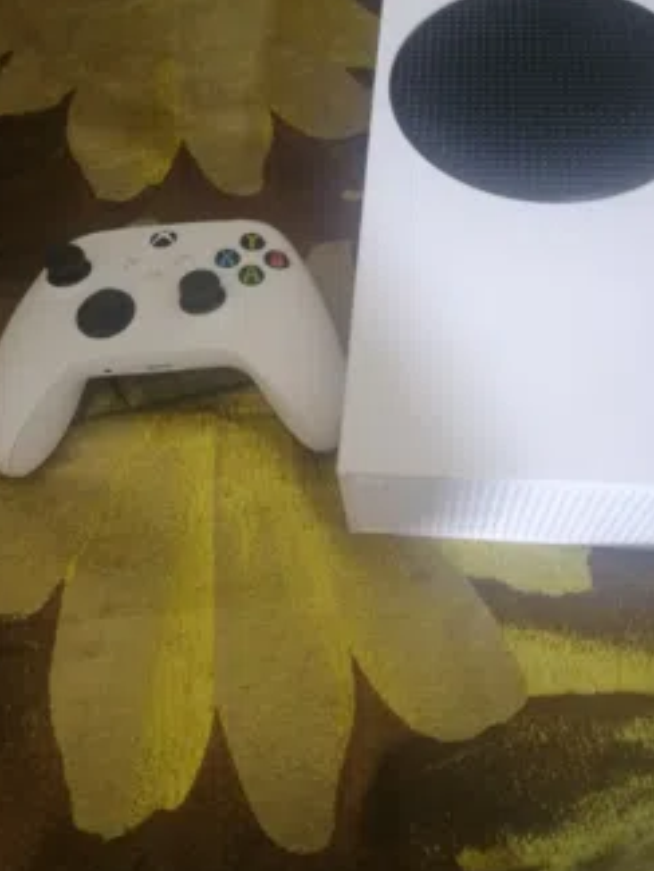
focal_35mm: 32
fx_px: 806
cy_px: 351
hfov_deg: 44.2
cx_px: 351
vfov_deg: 56.4
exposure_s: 1/25
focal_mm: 5.4
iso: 640
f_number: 1.8
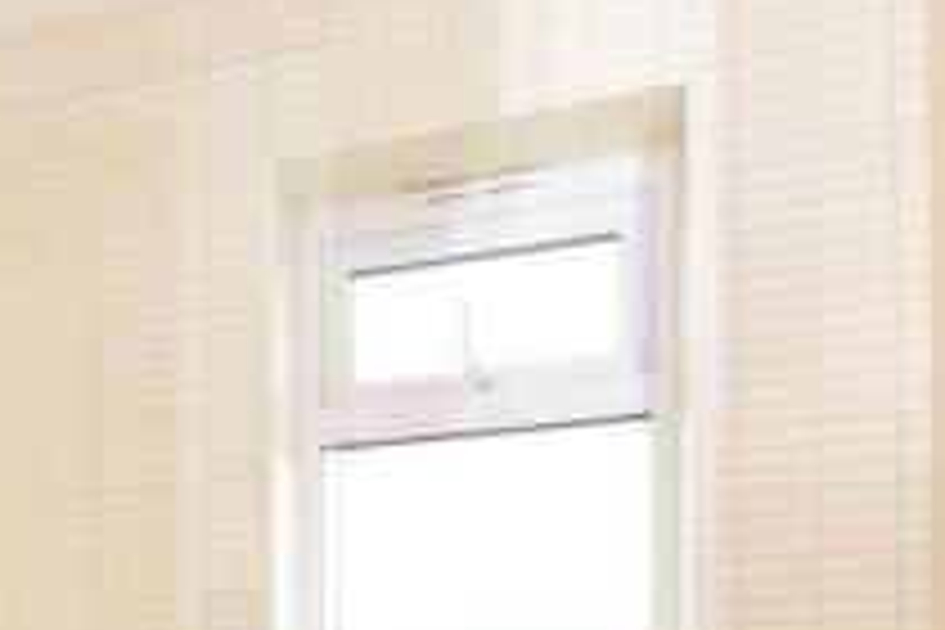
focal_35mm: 54
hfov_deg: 32.8
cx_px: -76
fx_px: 1412
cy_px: 817
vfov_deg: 22.5
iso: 640
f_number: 10
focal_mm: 11.5
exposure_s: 1/20
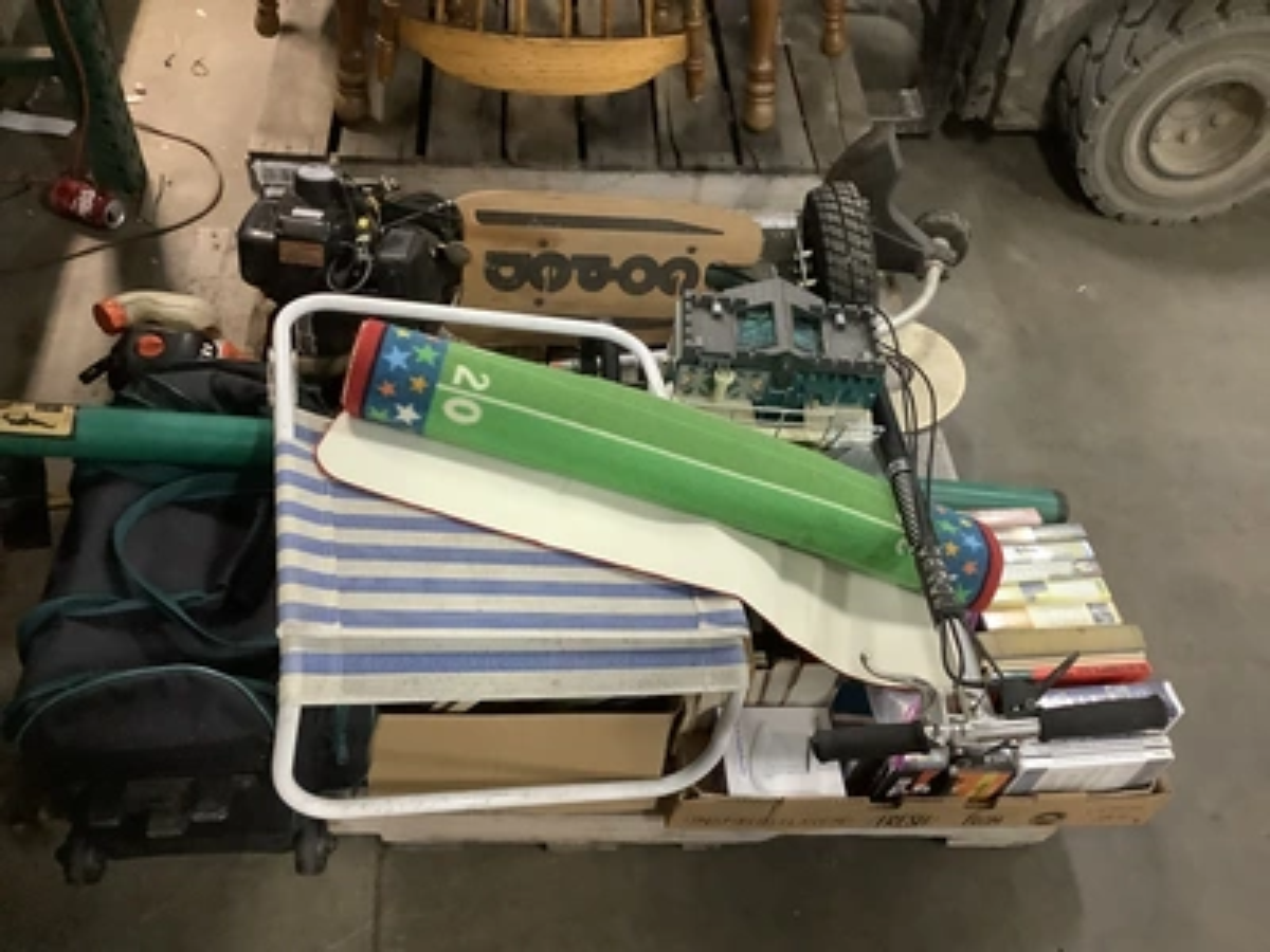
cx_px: 635
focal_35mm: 31
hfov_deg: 58.4
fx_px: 1137
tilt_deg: -49.1
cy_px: 476
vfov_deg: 45.4
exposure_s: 1/40
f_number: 2.4
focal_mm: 3.3
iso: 320
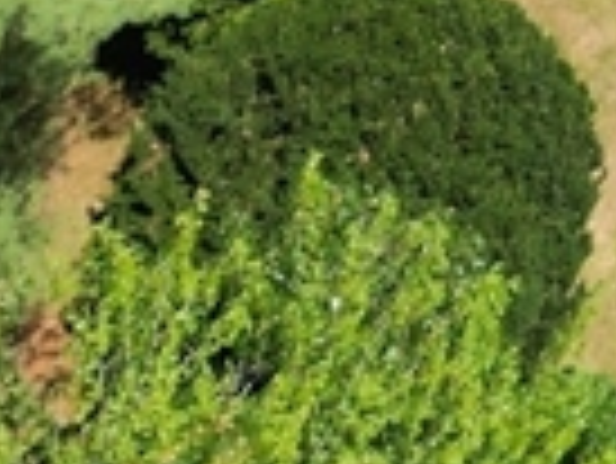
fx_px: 3188
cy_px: -1131
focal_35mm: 179
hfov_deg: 9.7
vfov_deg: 7.0
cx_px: 1520
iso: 110
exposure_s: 1/1600
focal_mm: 6.72
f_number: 1.7
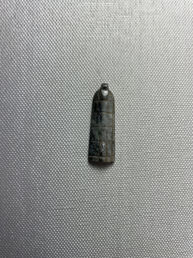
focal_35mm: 26
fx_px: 193
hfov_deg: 53.1
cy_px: 129
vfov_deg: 67.3
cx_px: 96
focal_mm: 4.2
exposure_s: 1/300
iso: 32
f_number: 1.6
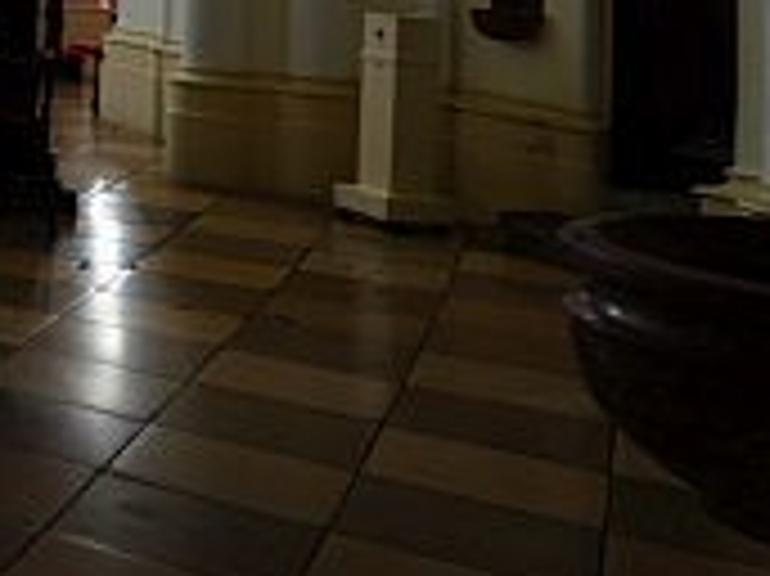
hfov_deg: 19.4
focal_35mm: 63
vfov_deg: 21.4
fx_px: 1400
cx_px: -734
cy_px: -137
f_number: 9
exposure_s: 1/8
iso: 400
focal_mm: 14
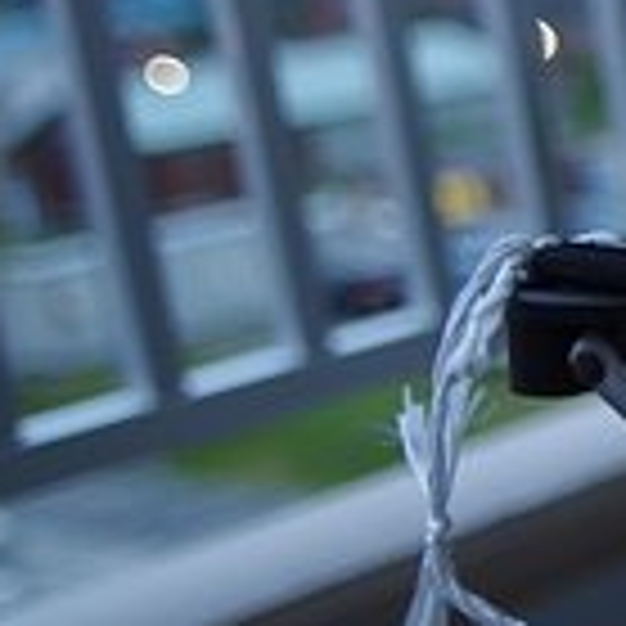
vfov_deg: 18.5
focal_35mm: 94
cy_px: 313
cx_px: 1139
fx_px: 1923
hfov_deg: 15.7
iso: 800
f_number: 1.7
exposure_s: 1/40
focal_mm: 20
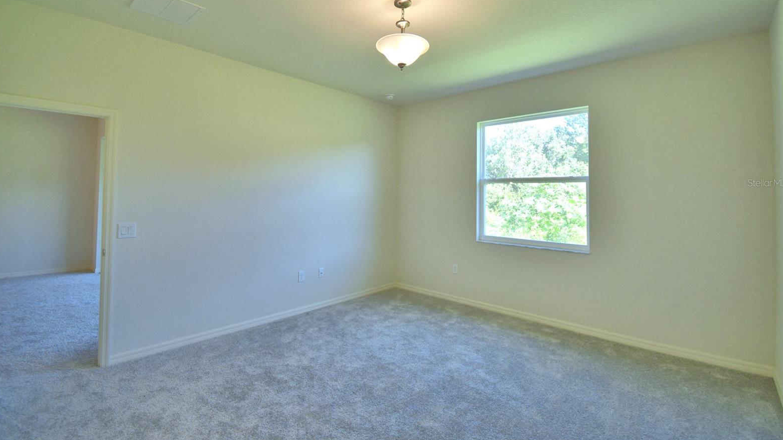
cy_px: 183
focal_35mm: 16
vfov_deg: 66.6
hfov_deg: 99.4
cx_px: 393
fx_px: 332
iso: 250
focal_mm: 10
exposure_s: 1/125
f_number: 4.5
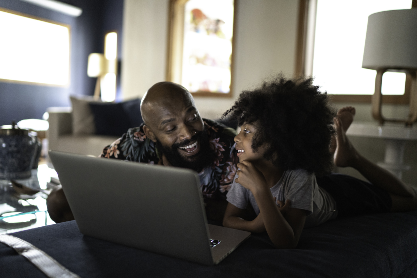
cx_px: 208
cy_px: 139
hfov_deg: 54.4
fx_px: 405
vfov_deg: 37.9
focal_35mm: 35
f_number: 1.4
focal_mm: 35
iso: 2000
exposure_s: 1/250
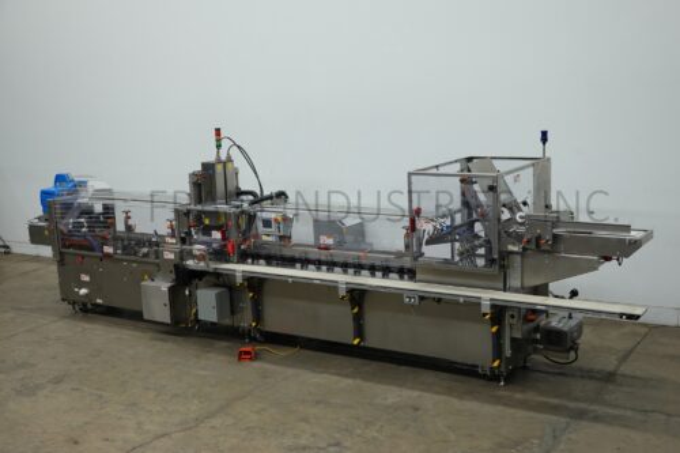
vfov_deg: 28.6
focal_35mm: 47
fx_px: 887
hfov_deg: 41.9
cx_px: 340
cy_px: 226
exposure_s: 1/50
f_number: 4
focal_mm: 17.53
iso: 160
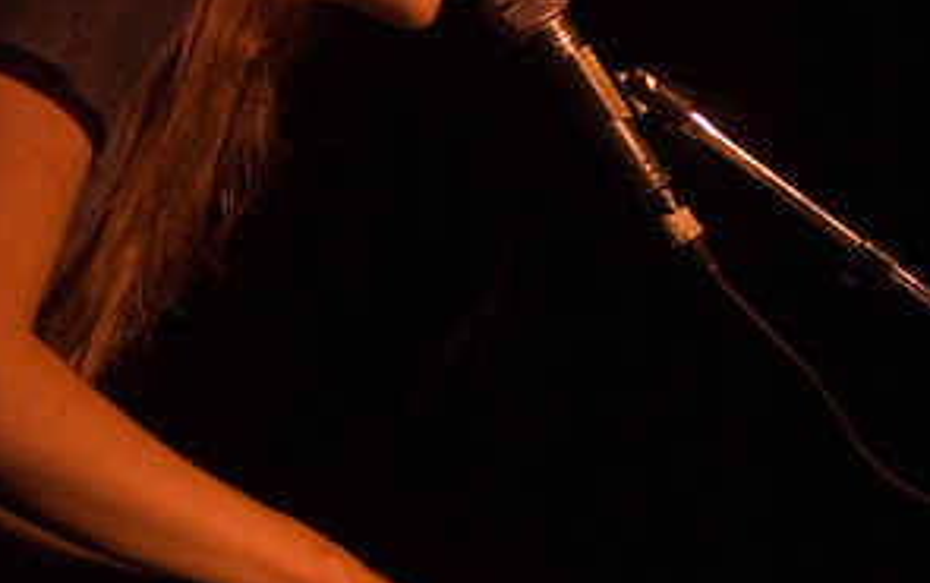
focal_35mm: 121
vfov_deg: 10.8
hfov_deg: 17.2
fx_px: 3070
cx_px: 462
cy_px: 217
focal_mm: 52
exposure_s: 1/25
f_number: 4.5
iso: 800
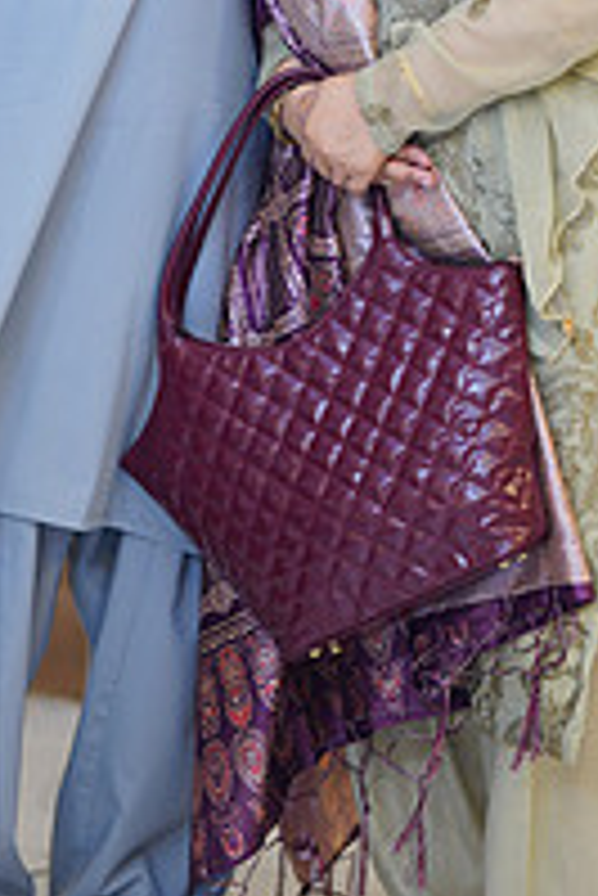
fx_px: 6168
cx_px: 245
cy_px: 41
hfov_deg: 5.6
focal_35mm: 248
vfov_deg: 8.3
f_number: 1.6
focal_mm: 85
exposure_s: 1/200
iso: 100
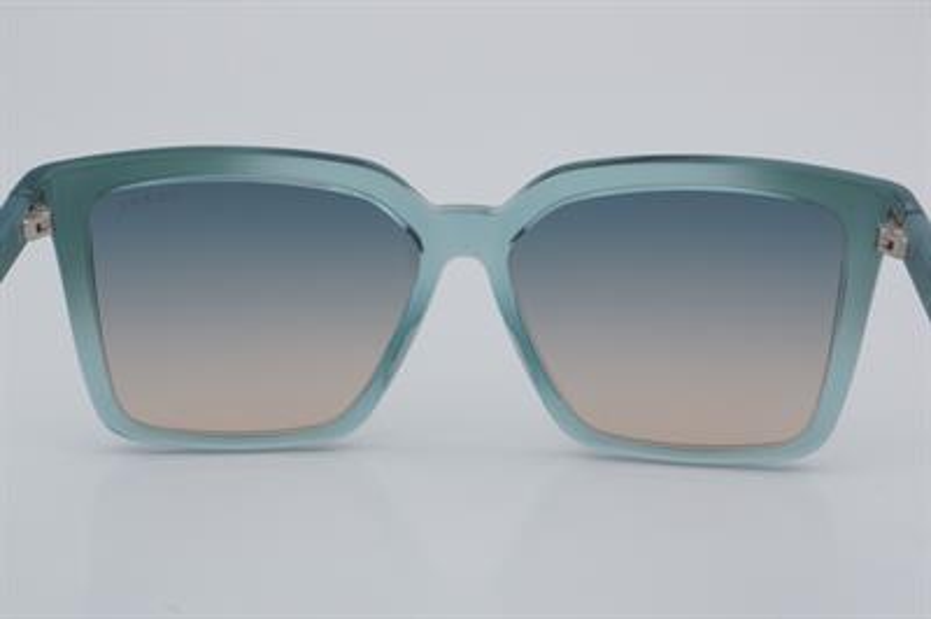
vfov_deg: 18.2
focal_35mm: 75
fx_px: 1938
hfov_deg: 27.0
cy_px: 310
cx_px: 466
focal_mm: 50
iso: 100
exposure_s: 1/4
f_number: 32
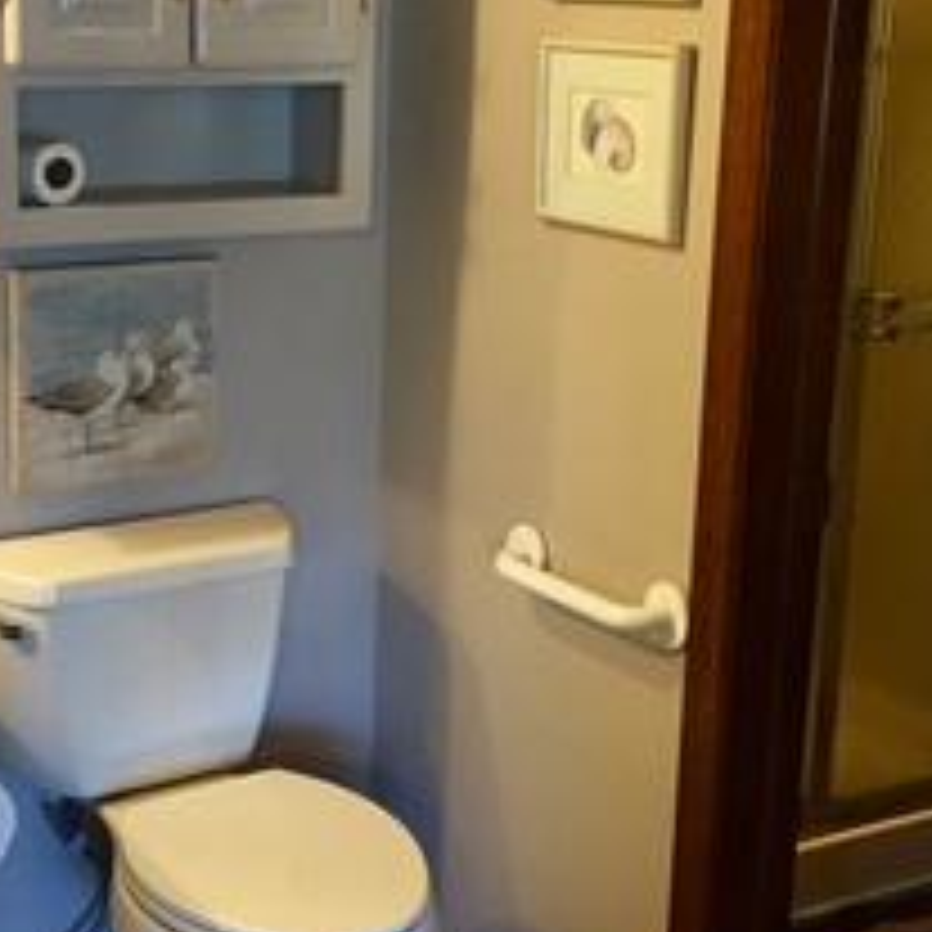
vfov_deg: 27.7
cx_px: 299
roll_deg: +0.3
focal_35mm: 62
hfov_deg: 27.5
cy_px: 468
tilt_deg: -14.0
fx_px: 1889
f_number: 2.2
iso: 250
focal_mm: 4.15
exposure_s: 1/20
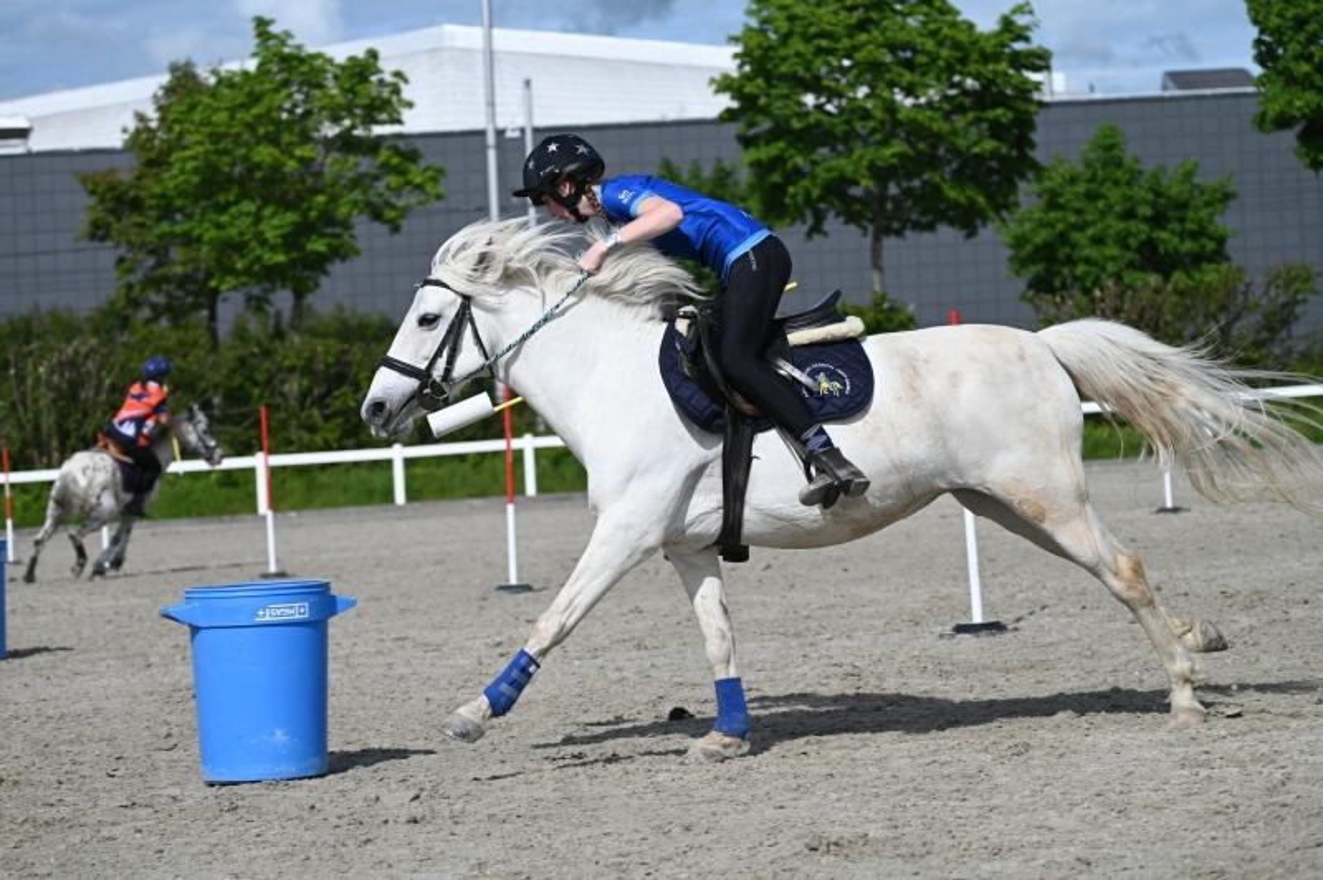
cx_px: 662
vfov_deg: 13.0
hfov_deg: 19.5
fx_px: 3855
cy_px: 440
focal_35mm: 105
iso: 140
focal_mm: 105
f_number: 5.6
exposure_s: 1/1250
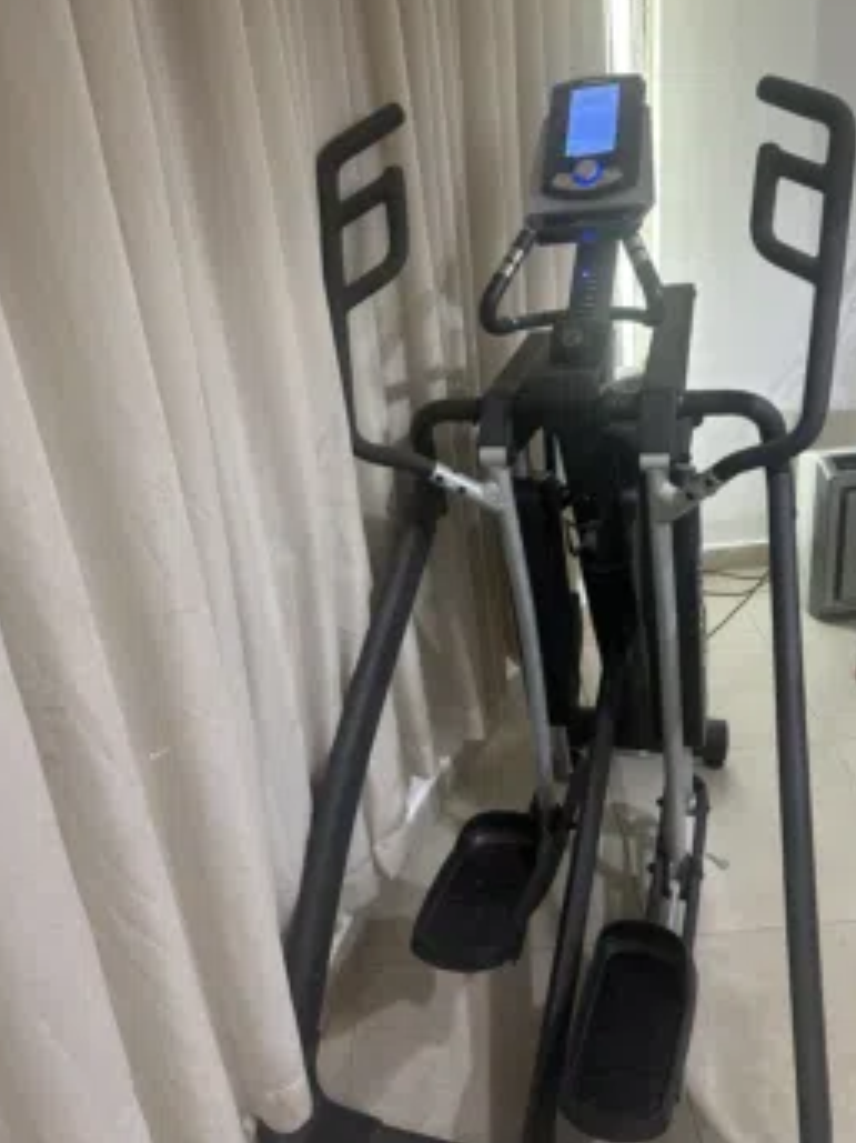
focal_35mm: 28
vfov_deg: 63.3
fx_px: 924
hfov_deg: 49.6
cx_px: 470
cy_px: 507
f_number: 1.78
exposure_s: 1/50
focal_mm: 6.86
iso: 125
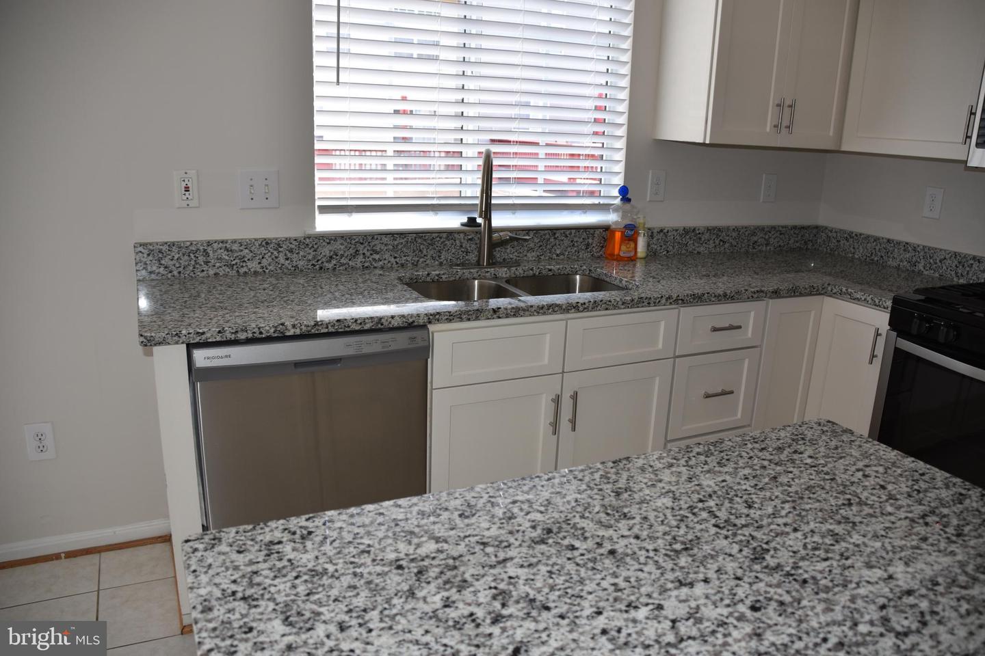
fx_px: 739
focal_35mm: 27
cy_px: 328
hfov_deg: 67.4
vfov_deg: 47.9
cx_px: 492
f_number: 3.5
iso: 200
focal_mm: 18
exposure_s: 1/200
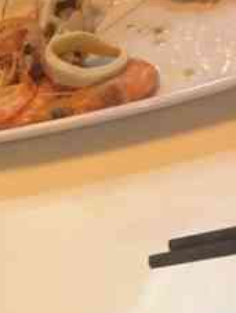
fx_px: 1079
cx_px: -229
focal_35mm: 119
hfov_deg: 11.3
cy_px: 310
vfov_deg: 16.2
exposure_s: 1/33
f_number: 2.2
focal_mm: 4.15
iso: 200
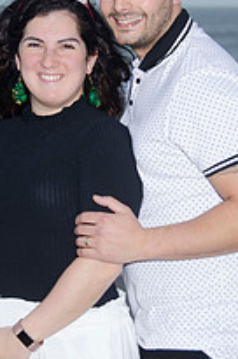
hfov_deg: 8.7
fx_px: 1572
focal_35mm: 158
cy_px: 154
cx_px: 116
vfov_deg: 13.0
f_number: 5.6
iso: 100
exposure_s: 1/80
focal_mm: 48
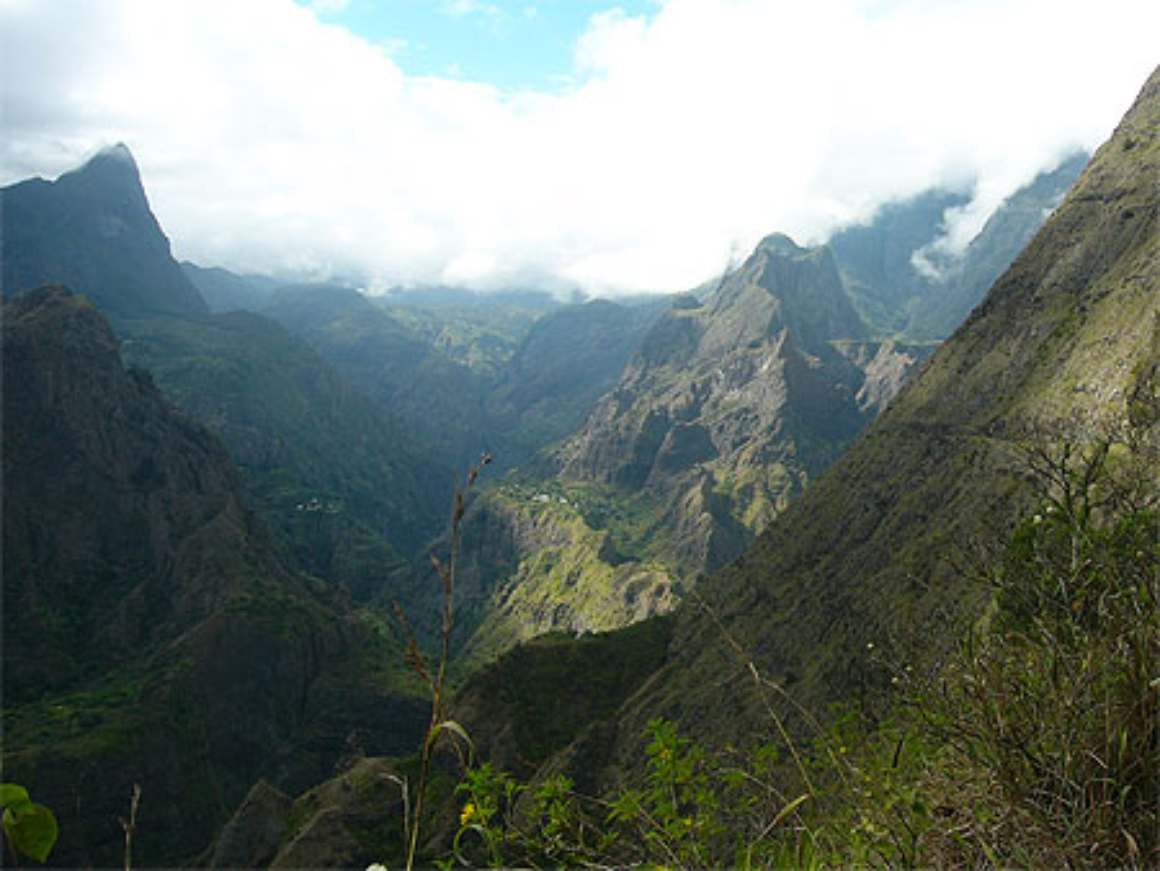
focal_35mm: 35
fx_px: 1173
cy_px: 436
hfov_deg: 52.6
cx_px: 580
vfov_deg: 40.7
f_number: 8
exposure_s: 1/80
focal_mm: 5.8
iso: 50
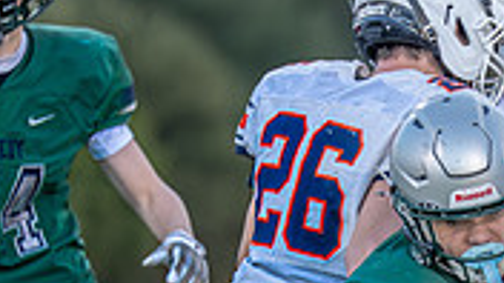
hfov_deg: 2.3
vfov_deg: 1.3
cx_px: 663
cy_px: 420
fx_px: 12669
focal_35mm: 948
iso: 800
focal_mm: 200
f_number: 2.8
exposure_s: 1/1000
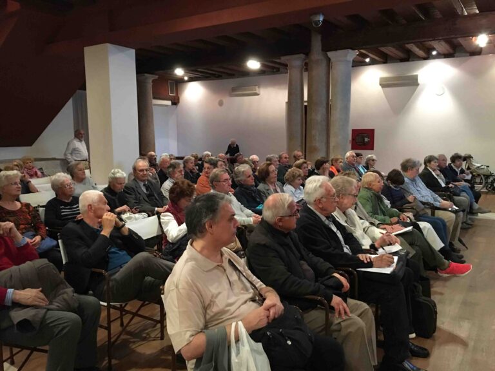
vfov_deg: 48.2
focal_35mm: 29
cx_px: 248
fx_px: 415
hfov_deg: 61.7
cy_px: 186
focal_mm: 4.15
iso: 250
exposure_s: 1/17
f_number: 2.2
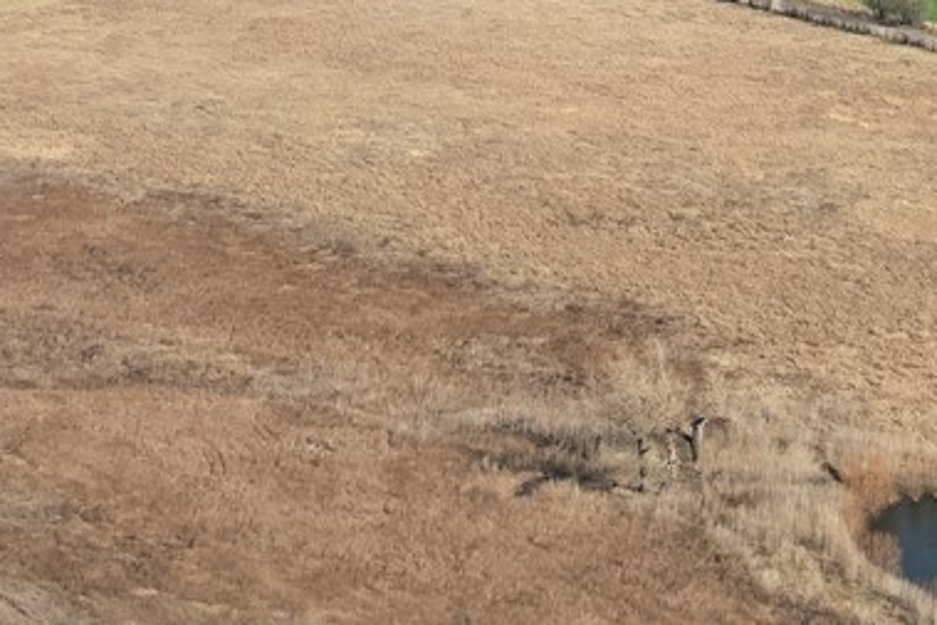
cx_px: 722
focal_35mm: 119
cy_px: 125
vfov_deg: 11.5
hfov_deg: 17.1
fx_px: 3098
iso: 110
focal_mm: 8.4
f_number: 2.8
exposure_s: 1/2000
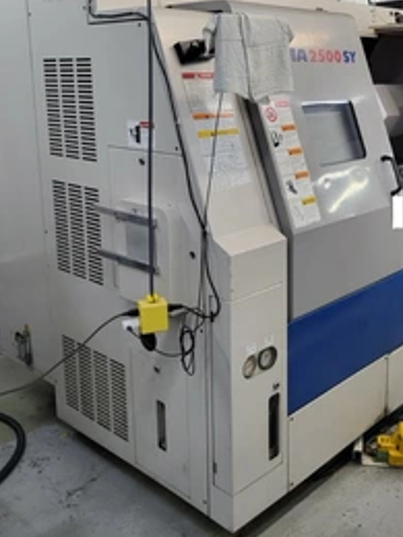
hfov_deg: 35.6
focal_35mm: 40
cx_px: 269
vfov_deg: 46.3
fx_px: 621
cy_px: 192
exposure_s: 1/120
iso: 250
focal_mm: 5.4
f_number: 1.8
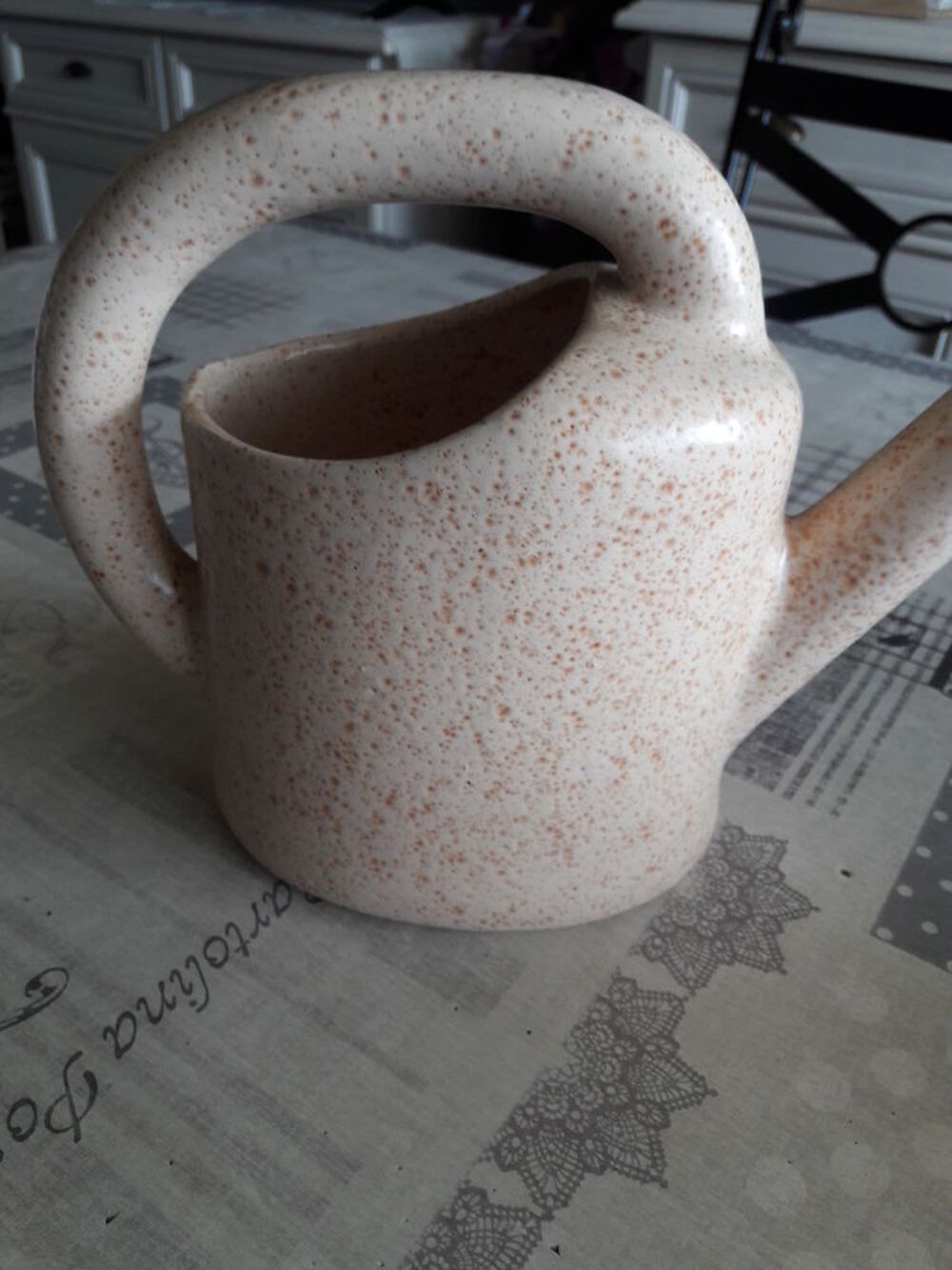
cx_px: 476
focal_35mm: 28
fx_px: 1027
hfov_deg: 49.8
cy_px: 635
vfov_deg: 63.4
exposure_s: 1/33
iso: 64
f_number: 1.9
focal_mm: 3.7
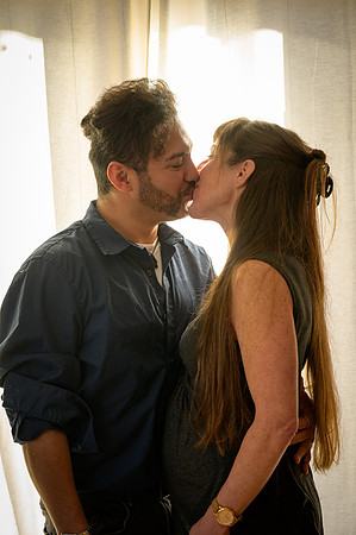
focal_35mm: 70
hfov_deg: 19.4
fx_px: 1041
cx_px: 178
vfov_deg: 28.9
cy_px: 268
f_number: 4.5
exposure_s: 1/125
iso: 200
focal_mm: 70
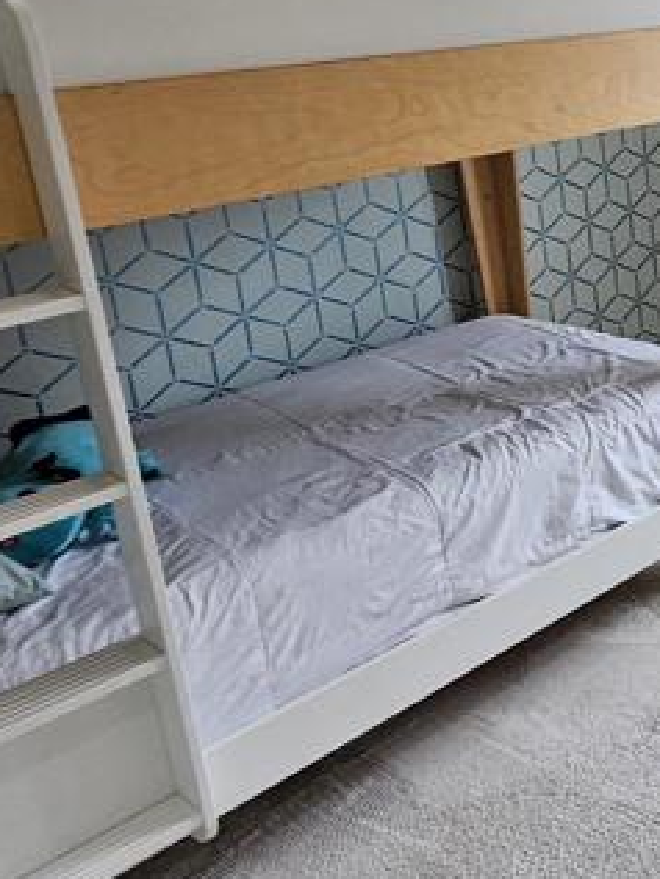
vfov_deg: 43.9
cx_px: 879
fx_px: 1067
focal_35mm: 42
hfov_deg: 27.9
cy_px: 272
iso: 64
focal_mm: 2.2
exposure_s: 1/60
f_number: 2.2
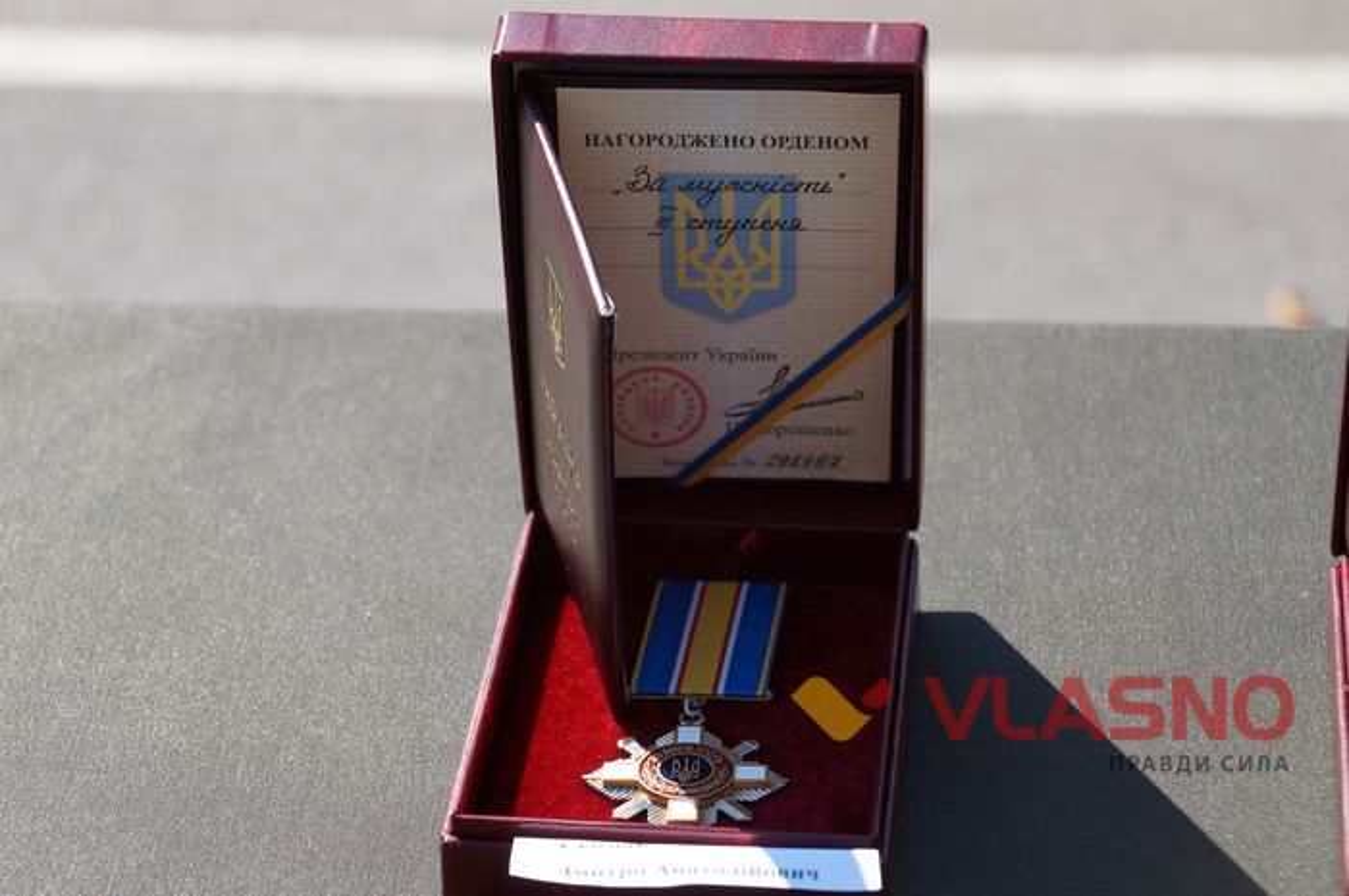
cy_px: 448
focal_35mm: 112
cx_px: 674
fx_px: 4211
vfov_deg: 12.1
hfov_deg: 18.2
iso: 100
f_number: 7.1
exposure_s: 1/200
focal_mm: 75
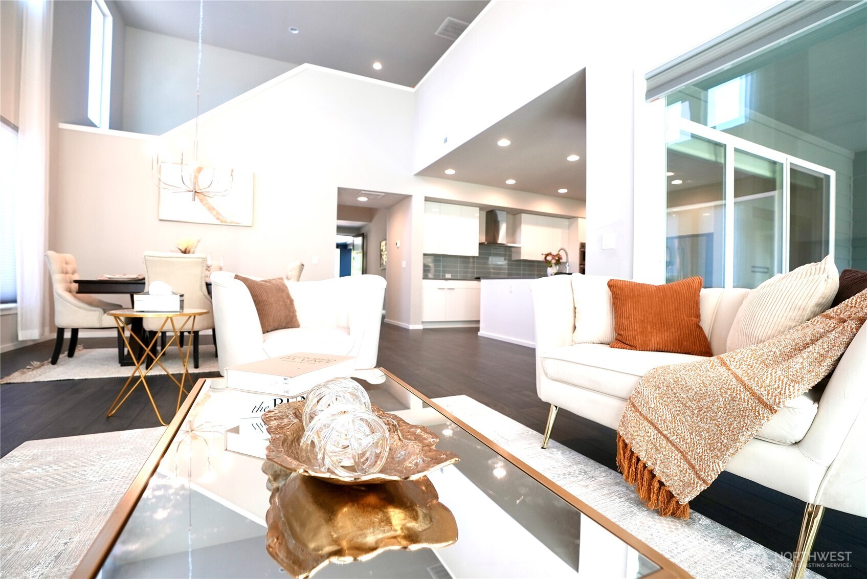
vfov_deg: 73.8
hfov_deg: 96.7
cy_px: 290
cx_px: 434
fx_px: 386
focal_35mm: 16
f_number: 4
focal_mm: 16
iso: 500
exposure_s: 1/160
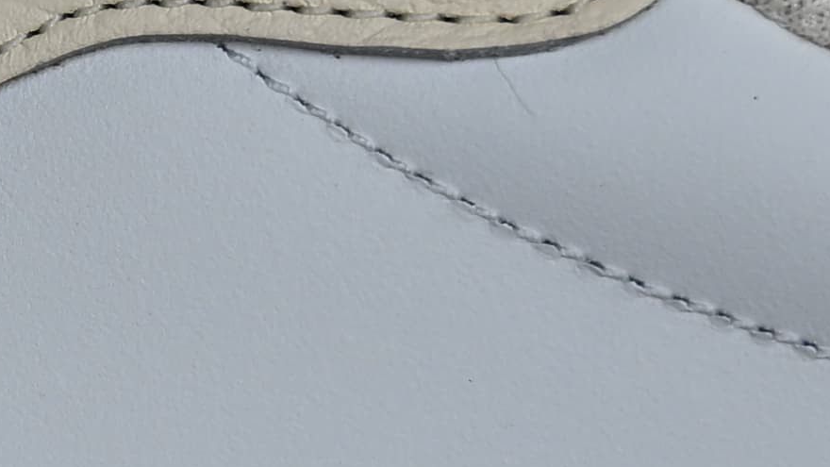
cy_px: 147
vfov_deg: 5.6
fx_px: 4754
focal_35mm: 216
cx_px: -224
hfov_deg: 9.8
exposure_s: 1/250
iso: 200
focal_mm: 30
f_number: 5.6
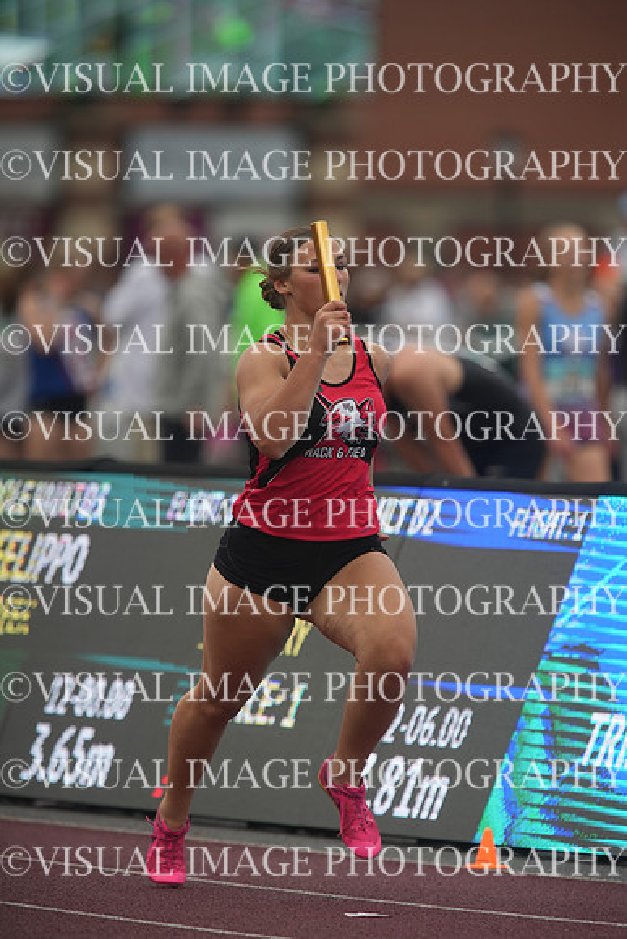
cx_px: 314
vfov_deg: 4.9
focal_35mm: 420
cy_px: 470
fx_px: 10965
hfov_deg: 3.3
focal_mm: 420
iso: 400
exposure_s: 1/1600
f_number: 4
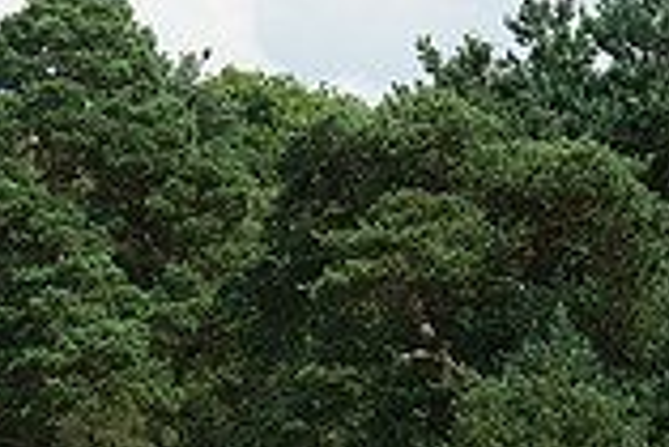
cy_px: 813
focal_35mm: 461
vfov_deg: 3.0
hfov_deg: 4.5
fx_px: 8575
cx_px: -132
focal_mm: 125
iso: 500
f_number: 7.1
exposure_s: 1/1250
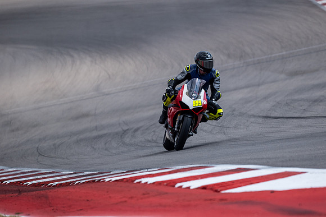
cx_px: 163
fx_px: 6793
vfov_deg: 1.8
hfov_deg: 2.7
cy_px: 108
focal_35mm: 750
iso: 400
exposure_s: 1/2500
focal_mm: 500
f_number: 5.6
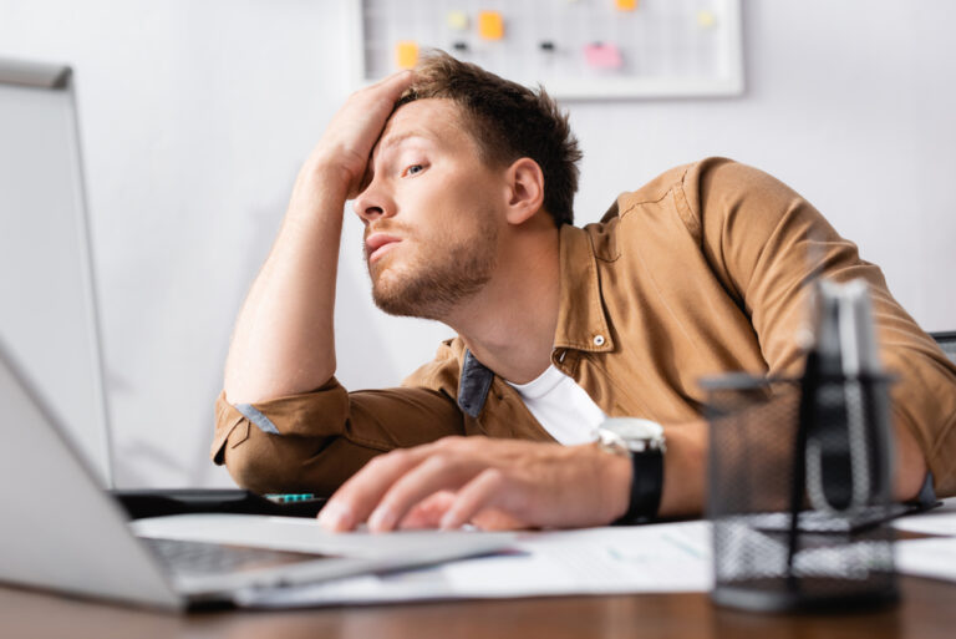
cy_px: 320
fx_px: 1328
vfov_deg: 27.0
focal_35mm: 50
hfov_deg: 39.6
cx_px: 478
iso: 200
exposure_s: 1/200
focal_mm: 50
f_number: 4
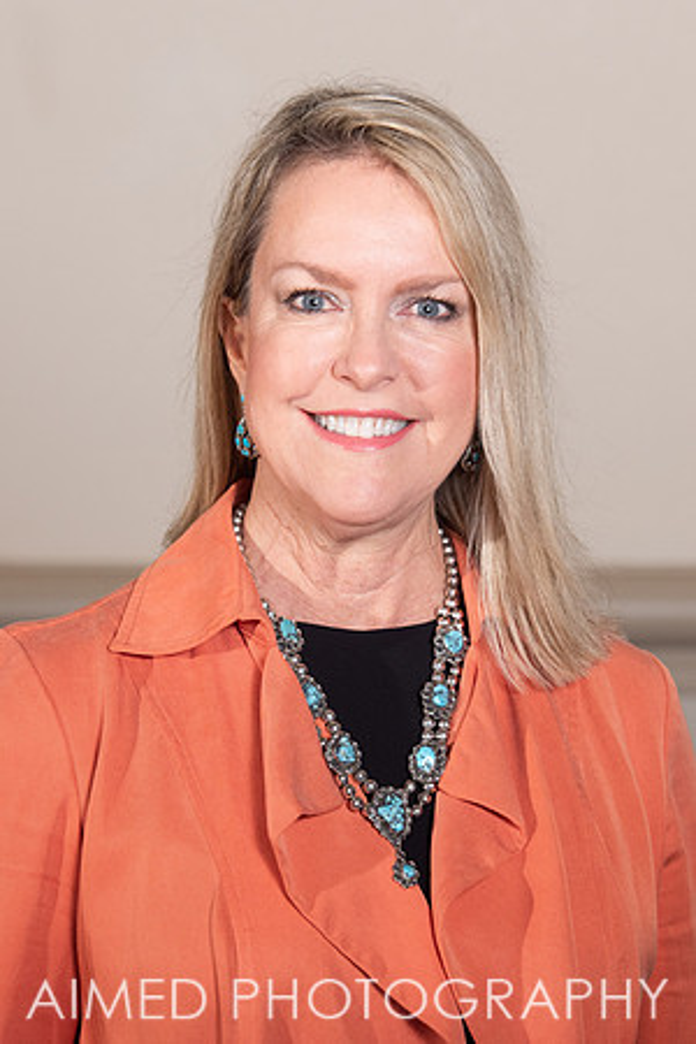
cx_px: 414
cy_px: 524
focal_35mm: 191
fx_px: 5548
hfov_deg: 7.2
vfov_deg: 10.8
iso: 500
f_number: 8
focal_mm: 125
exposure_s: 1/250
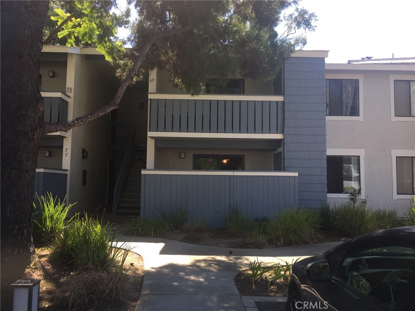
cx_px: 208
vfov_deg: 48.2
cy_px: 156
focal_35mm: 29
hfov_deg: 61.7
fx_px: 348
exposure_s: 1/306
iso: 25
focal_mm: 4.15
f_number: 2.2
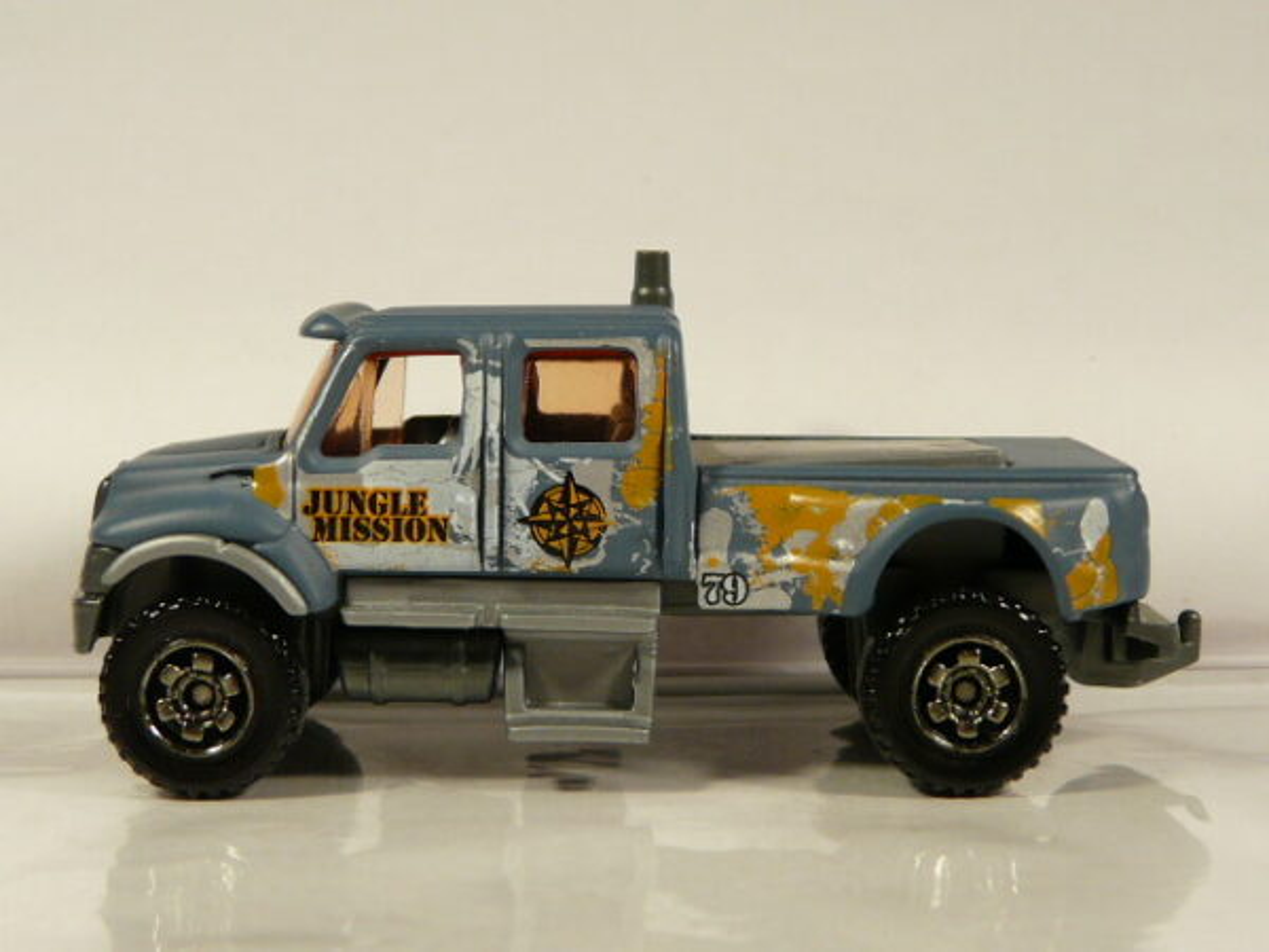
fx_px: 2090
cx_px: 634
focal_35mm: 57
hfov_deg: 33.8
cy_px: 476
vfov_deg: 25.7
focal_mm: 5.9
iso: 100
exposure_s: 1/60
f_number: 2.8
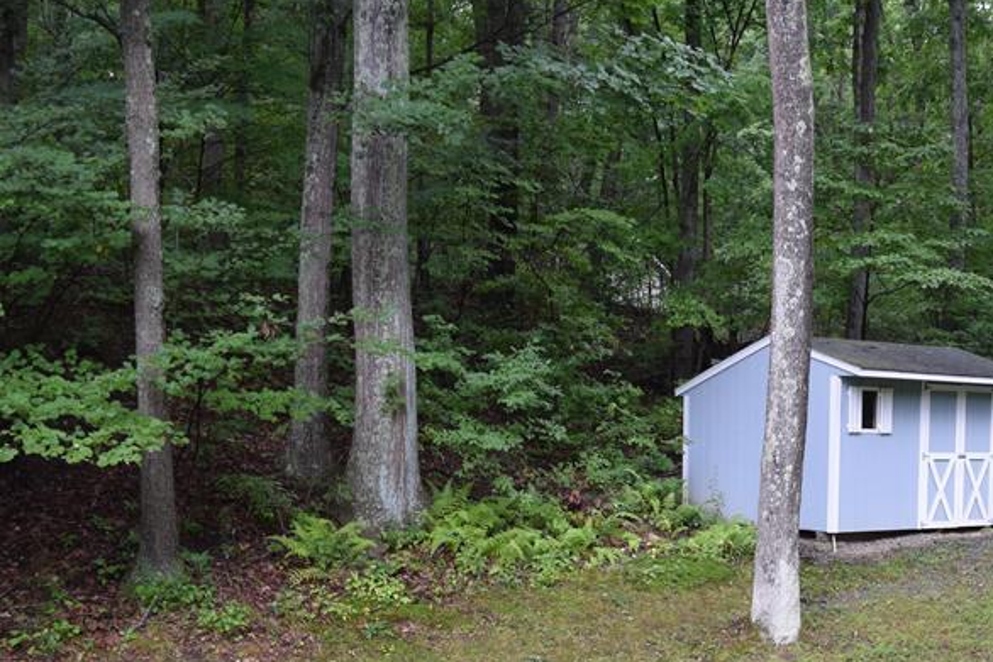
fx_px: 1379
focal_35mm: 50
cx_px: 785
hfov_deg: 38.2
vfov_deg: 26.1
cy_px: 603
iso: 400
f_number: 4
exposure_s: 1/60
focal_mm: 18
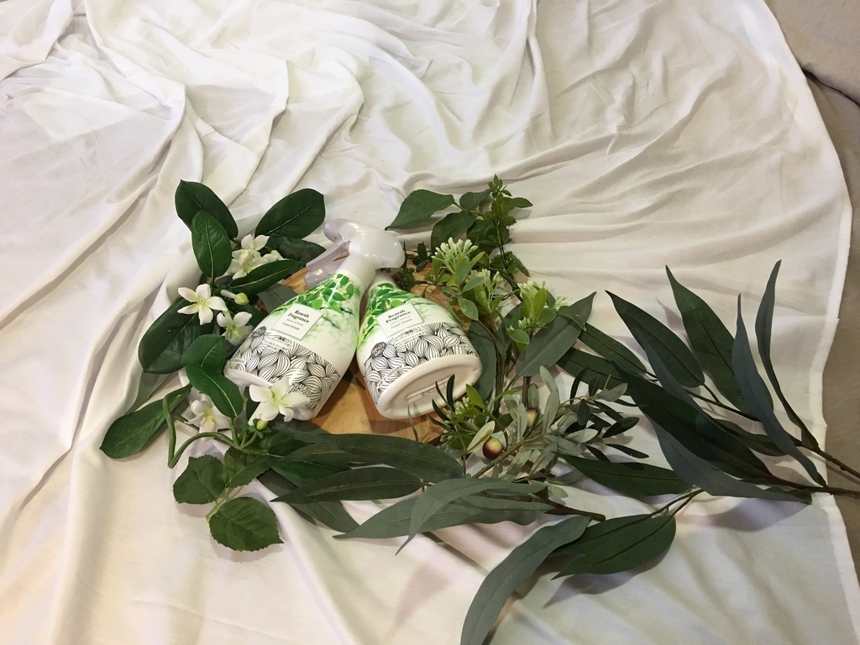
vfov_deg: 48.2
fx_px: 720
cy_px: 322
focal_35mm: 29
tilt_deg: -48.6
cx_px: 430
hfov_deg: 61.7
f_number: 2.2
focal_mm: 4.15
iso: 64
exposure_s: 1/15
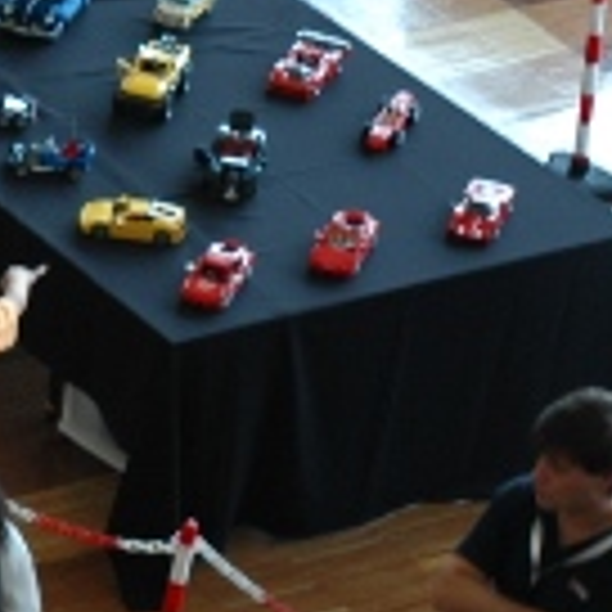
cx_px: -806
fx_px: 5251
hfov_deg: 6.4
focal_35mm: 262
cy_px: 173
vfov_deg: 6.7
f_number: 4.2
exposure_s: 1/25
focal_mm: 35
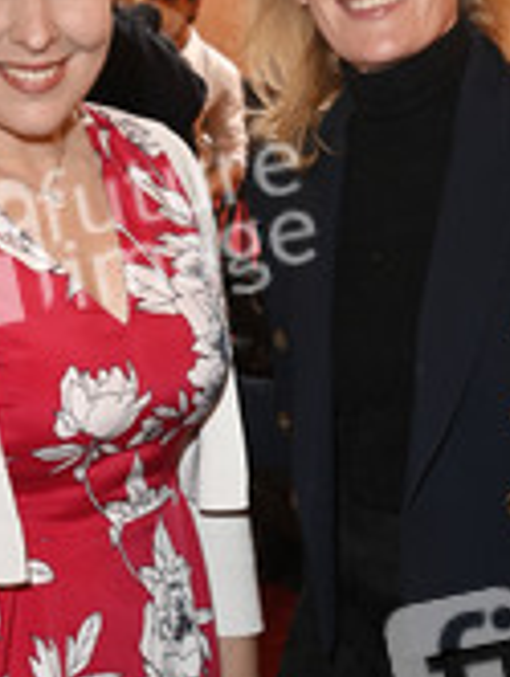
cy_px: 445
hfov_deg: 18.2
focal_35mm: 81
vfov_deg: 24.0
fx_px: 1587
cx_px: 224
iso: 1000
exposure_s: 1/80
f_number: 5.6
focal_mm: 35
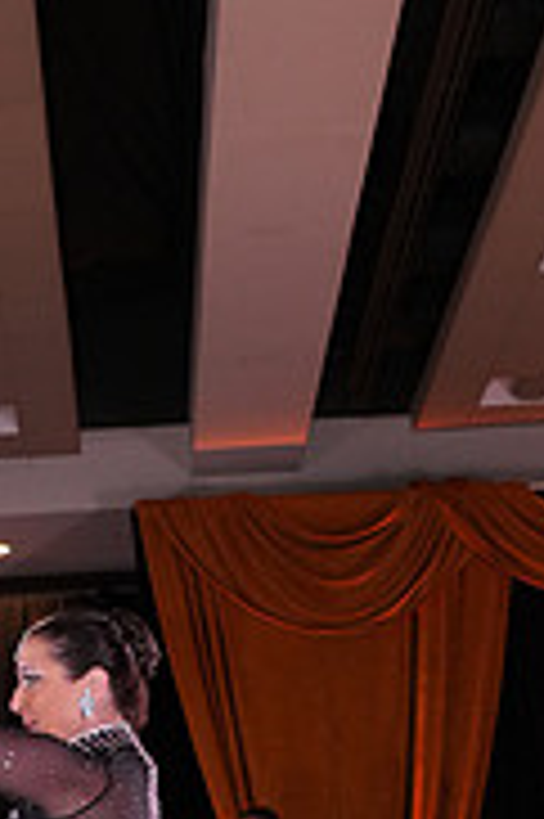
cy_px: 1012
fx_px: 2611
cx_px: 470
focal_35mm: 115
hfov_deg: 11.8
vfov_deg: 16.9
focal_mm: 36
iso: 1250
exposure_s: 1/200
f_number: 4.5
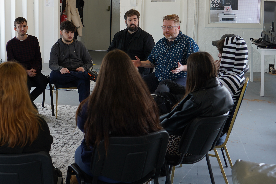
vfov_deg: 23.1
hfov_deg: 33.5
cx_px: 55
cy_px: 44
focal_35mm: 58
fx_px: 445
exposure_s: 1/60
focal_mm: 32
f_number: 4
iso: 200
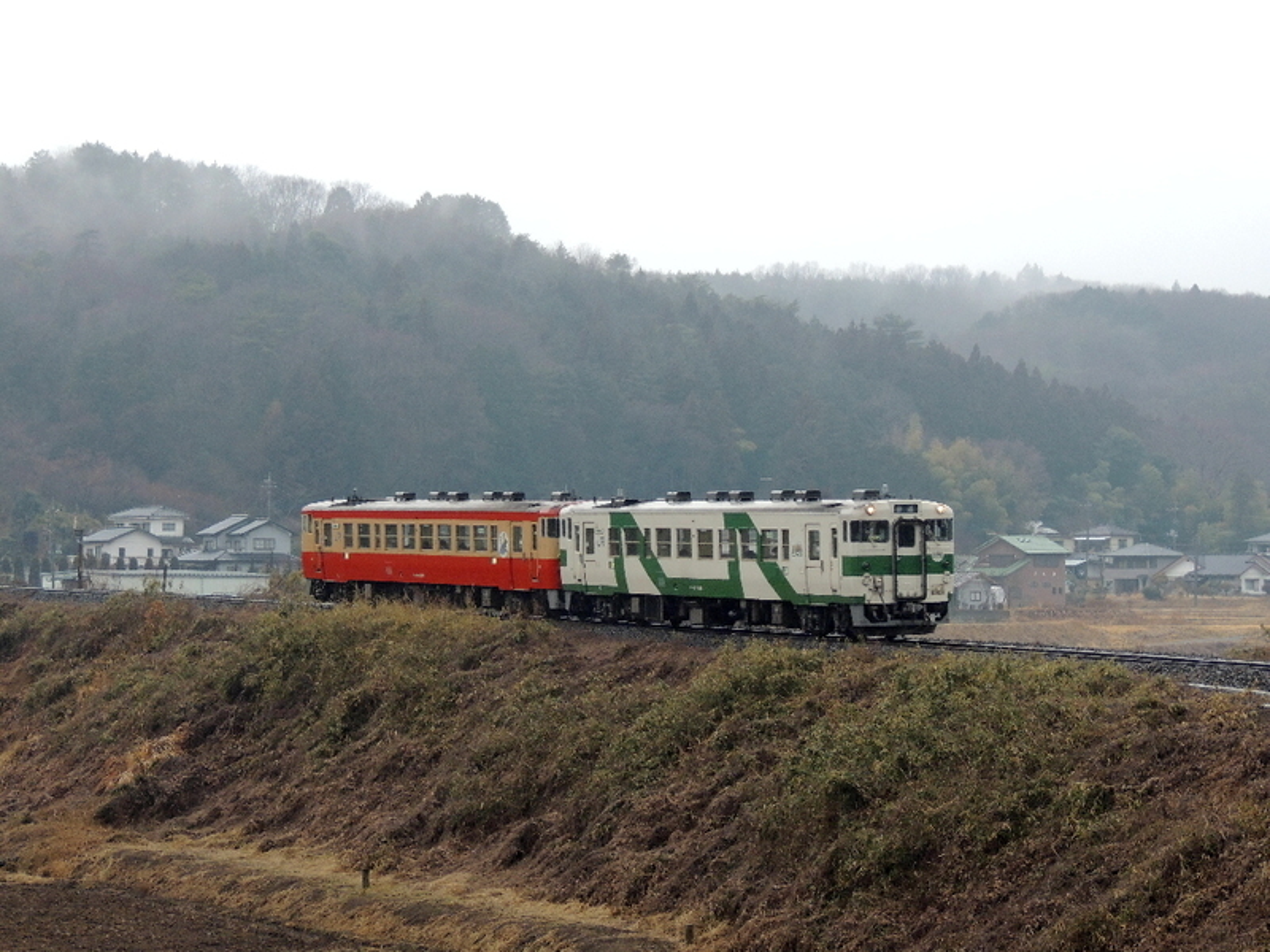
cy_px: 476
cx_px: 635
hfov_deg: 16.4
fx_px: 4403
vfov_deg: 12.3
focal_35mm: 120
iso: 400
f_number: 4.2
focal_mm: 21.4
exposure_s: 1/125
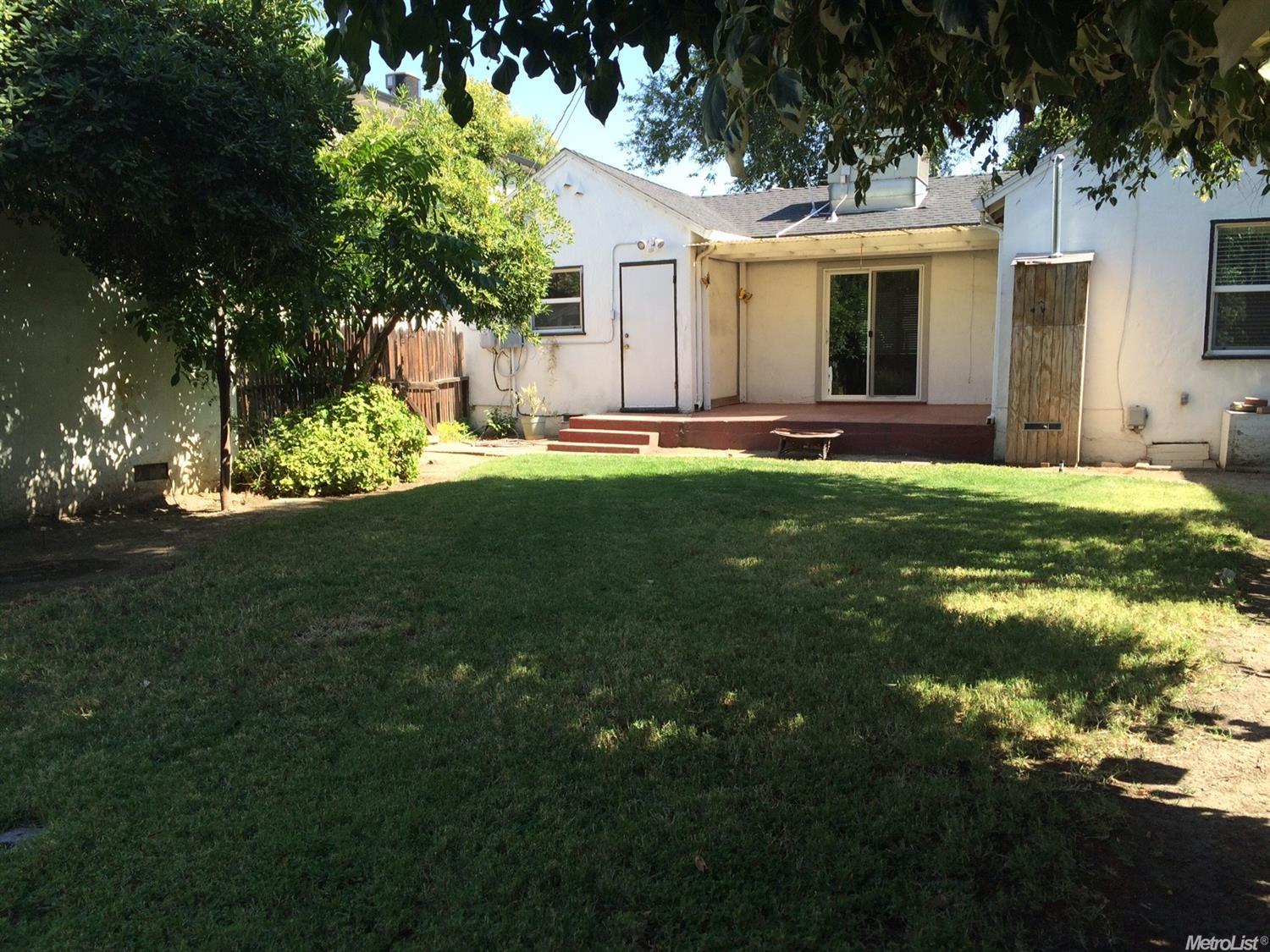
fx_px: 1064
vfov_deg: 48.2
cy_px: 476
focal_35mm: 29
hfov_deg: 61.7
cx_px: 635
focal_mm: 4.15
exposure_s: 1/547
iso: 32
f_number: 2.2
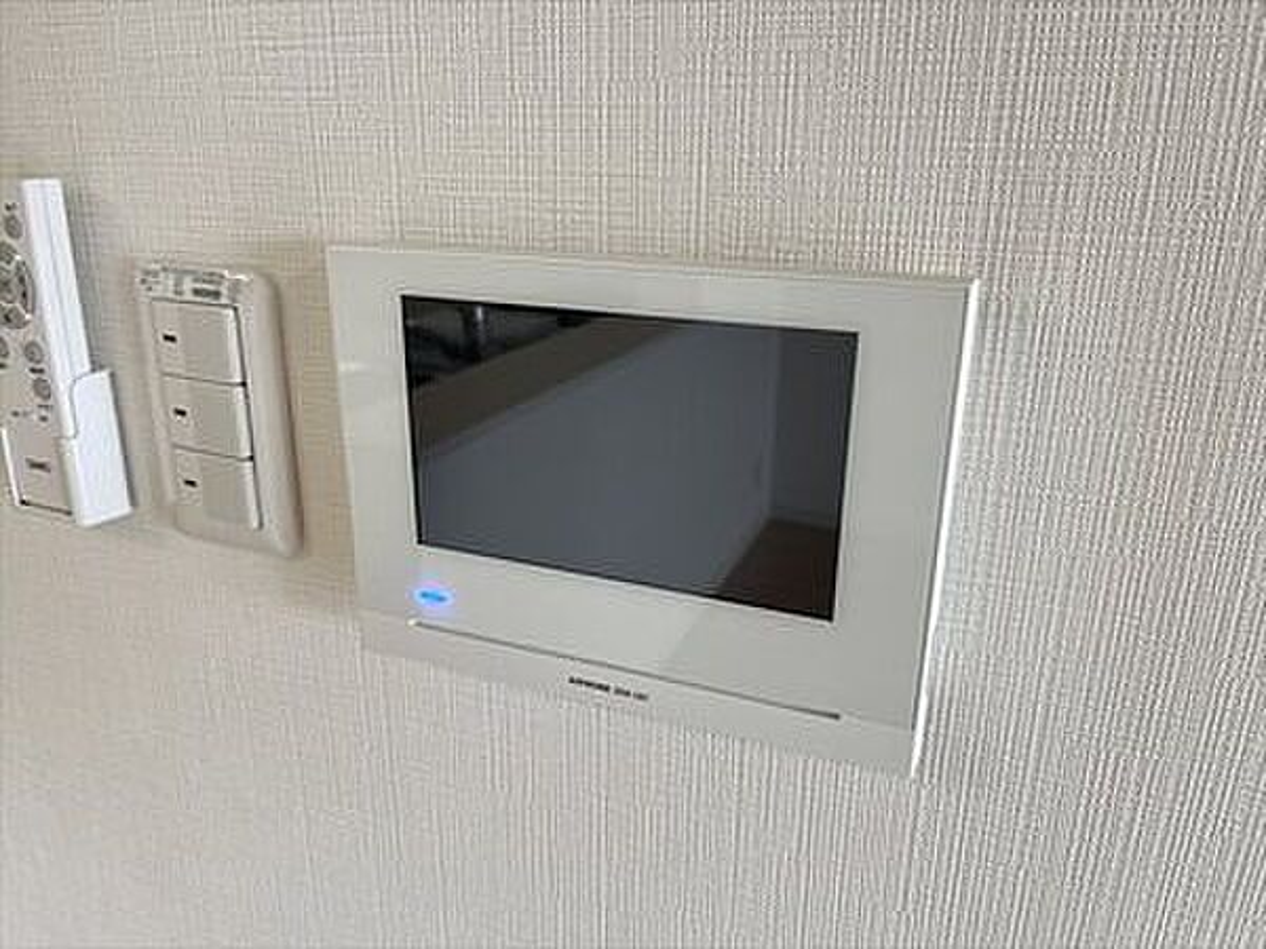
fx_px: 951
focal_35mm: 26
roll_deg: -1.0
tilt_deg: -21.5
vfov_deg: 53.1
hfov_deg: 67.3
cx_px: 633
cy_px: 474
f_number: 1.6
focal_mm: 5.1
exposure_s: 1/121
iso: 80
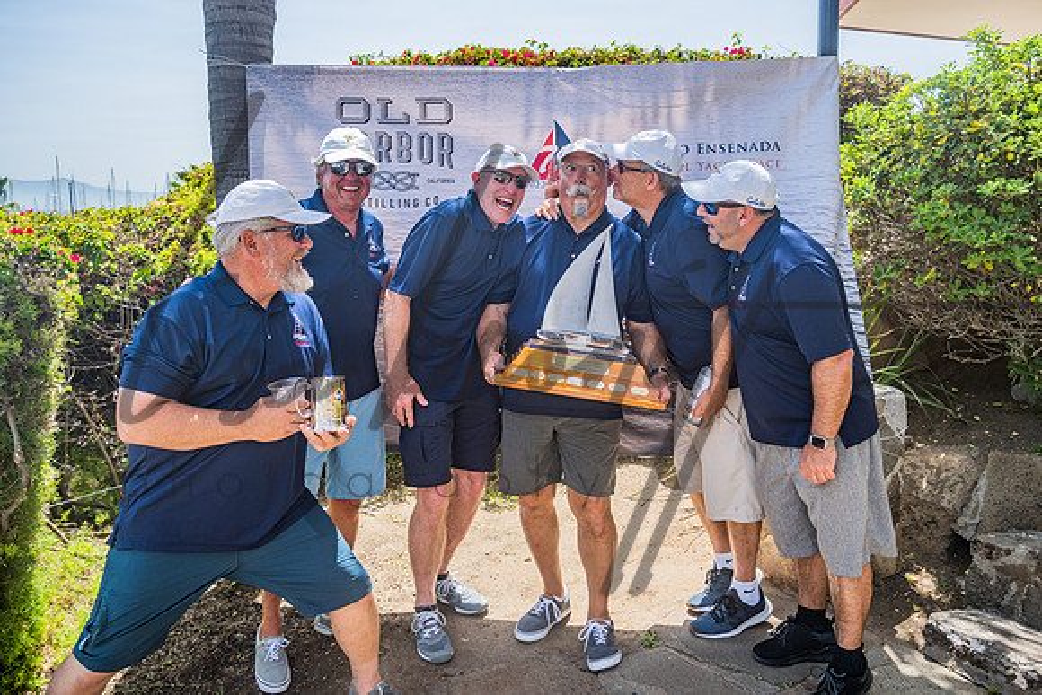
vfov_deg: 45.6
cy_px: 298
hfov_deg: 64.6
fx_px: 825
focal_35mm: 28
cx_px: 523
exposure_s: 1/200
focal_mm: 24
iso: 125
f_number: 4
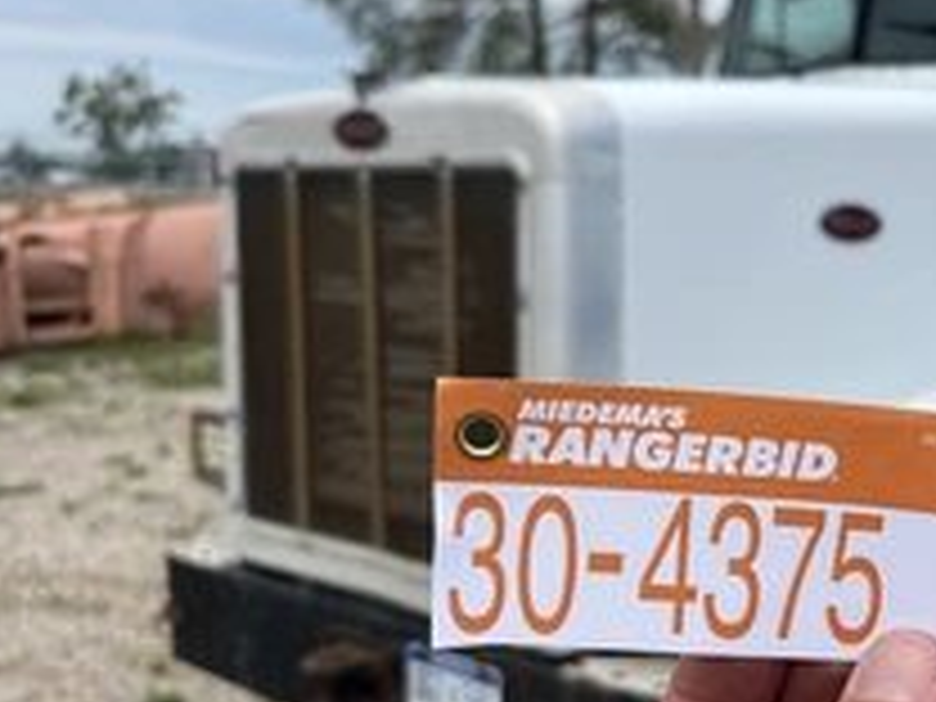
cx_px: 860
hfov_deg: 35.7
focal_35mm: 50
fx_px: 1352
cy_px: 405
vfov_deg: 29.1
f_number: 1.6
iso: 50
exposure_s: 1/2967
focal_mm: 5.1
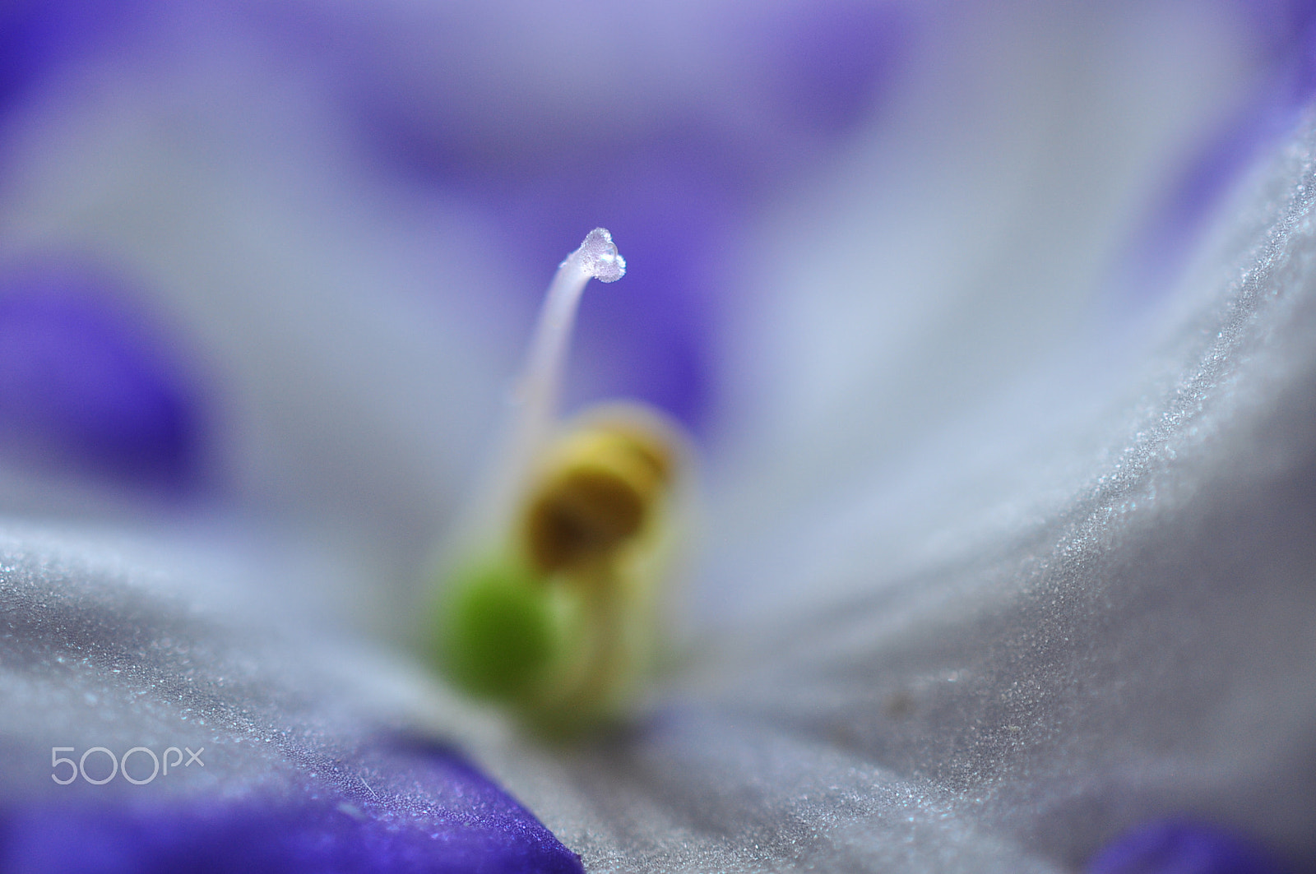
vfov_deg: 22.6
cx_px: 658
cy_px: 437
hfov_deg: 33.4
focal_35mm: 60
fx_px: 2191
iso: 200
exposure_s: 1/60
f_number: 4.2
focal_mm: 40
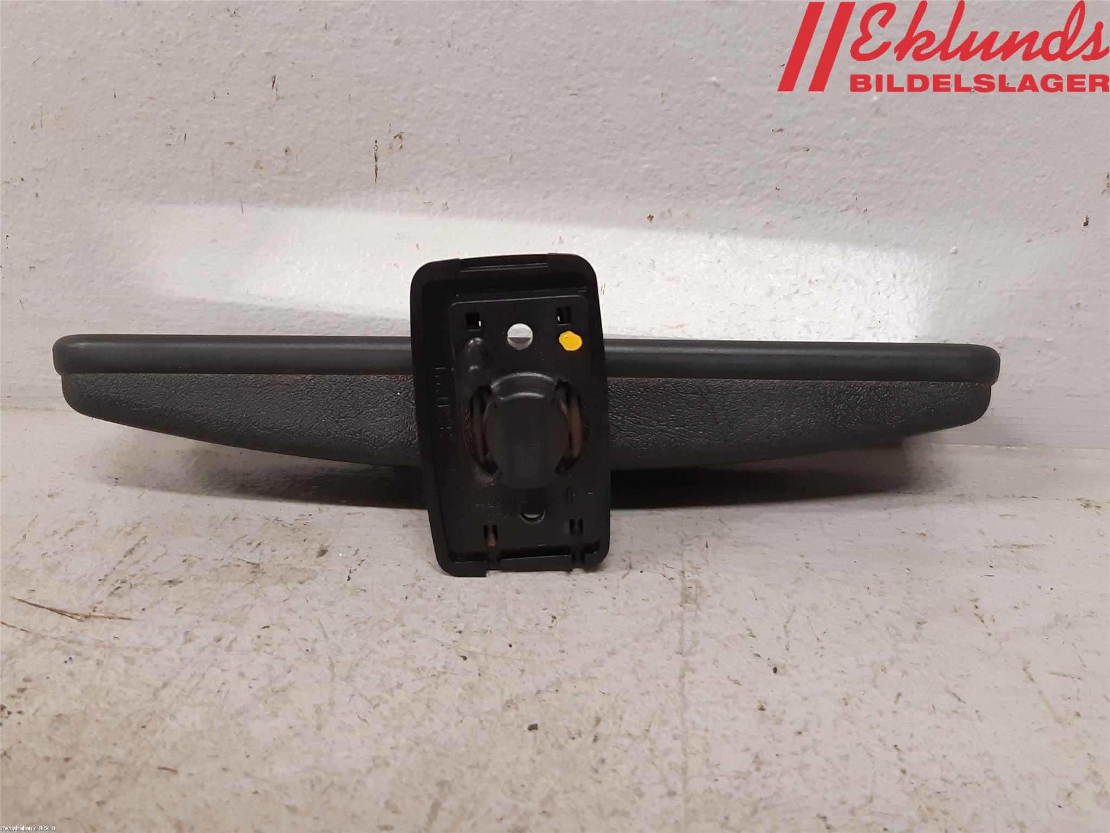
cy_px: 416
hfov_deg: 67.3
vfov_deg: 53.1
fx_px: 834
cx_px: 555
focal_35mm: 26
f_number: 1.7
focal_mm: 3.93
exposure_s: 1/50
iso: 200
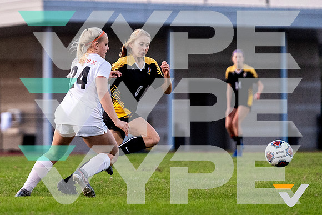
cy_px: 68
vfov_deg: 3.0
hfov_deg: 4.5
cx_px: 73
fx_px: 4074
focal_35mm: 455
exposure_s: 1/1600
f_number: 2.8
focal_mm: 200
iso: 1250
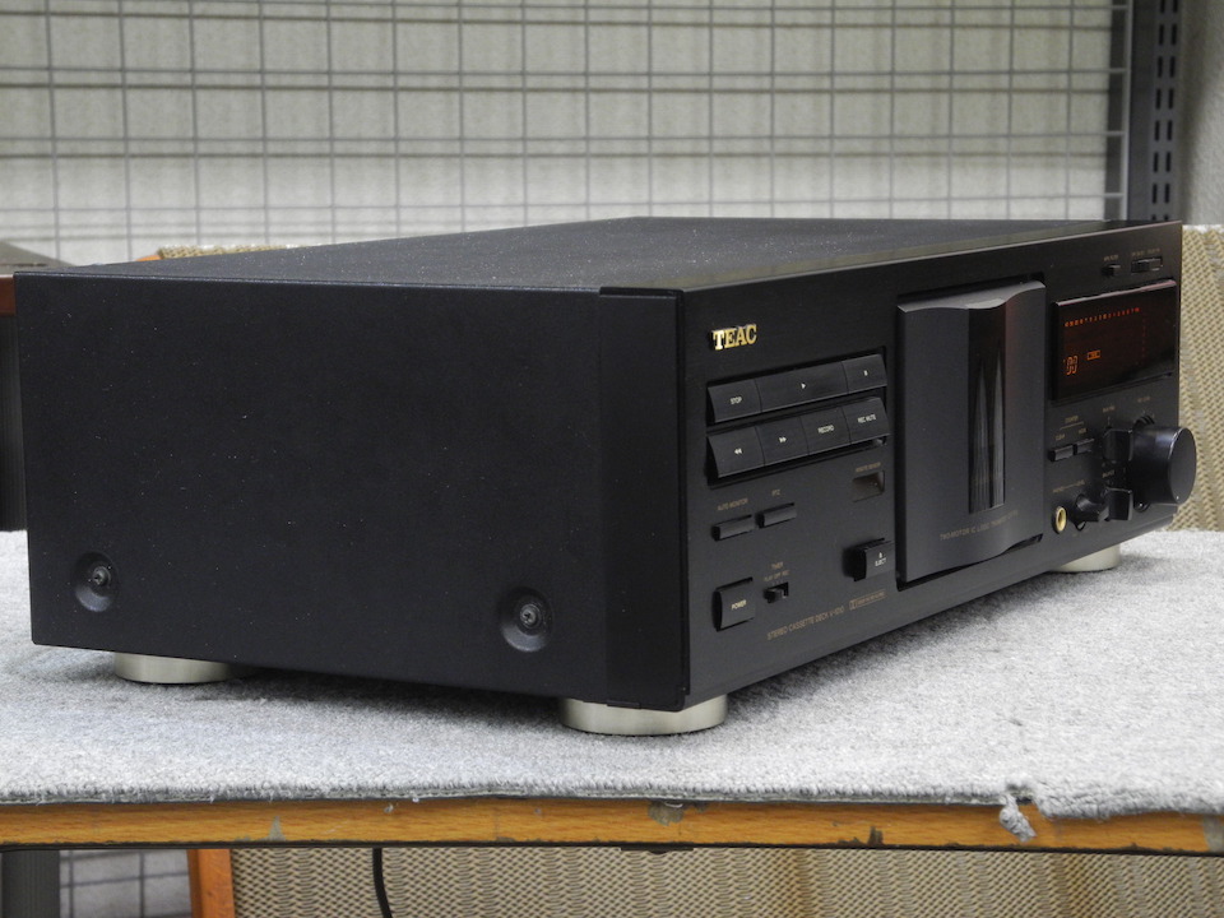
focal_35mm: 85
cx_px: 612
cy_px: 459
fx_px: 3006
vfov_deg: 17.4
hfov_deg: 23.0
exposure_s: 1/19.7
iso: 400
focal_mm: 18.1
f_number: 4
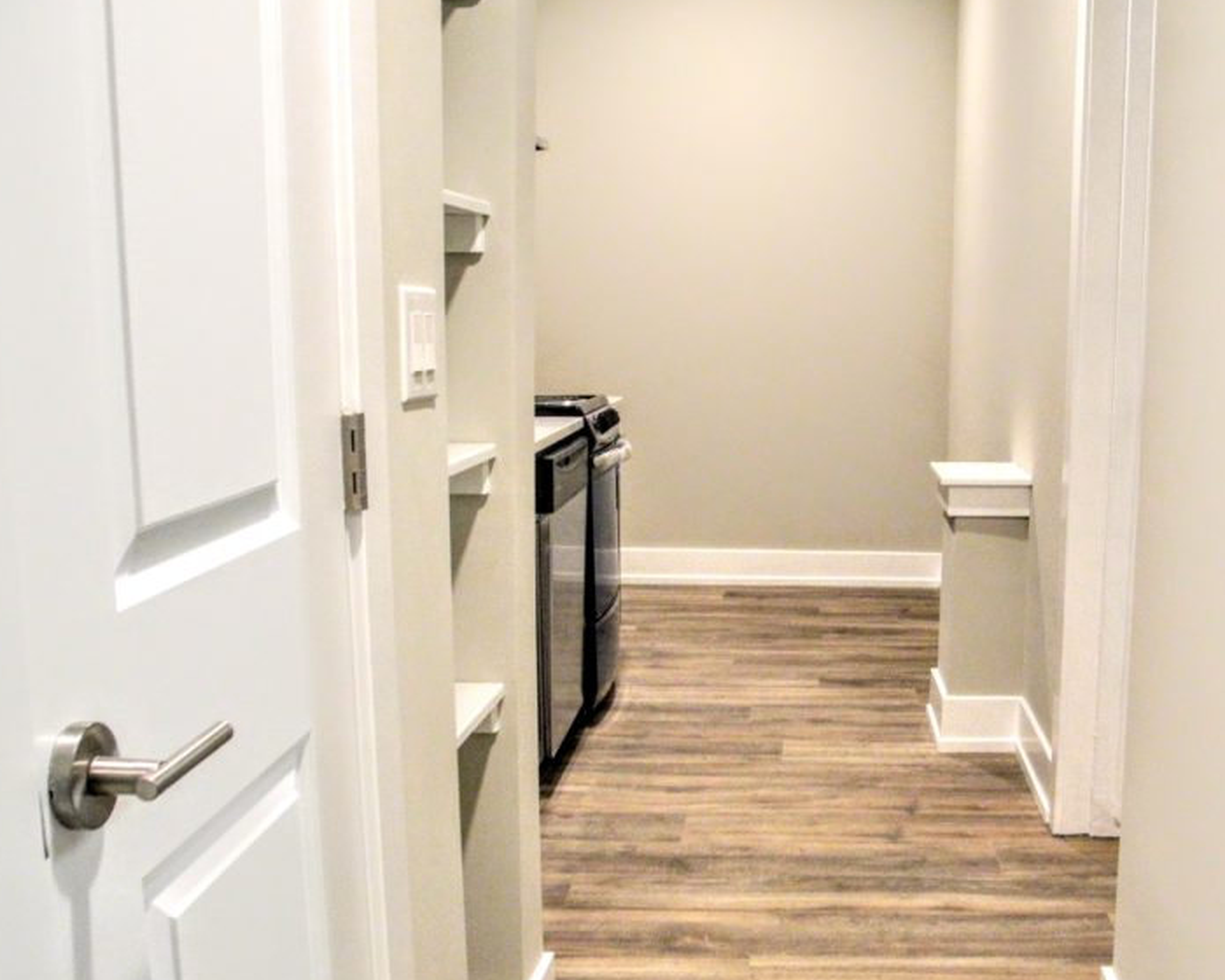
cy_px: 567
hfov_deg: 57.1
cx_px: 842
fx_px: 1088
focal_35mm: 30
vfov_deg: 48.3
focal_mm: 4.5
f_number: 2.8
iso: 400
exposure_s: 1/32.4
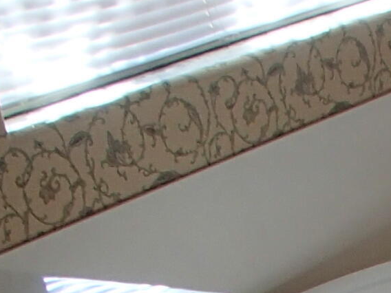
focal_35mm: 148
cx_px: 717
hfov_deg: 12.2
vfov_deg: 9.3
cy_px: 607
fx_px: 1672
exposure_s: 1/60
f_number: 3.9
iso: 200
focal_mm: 5
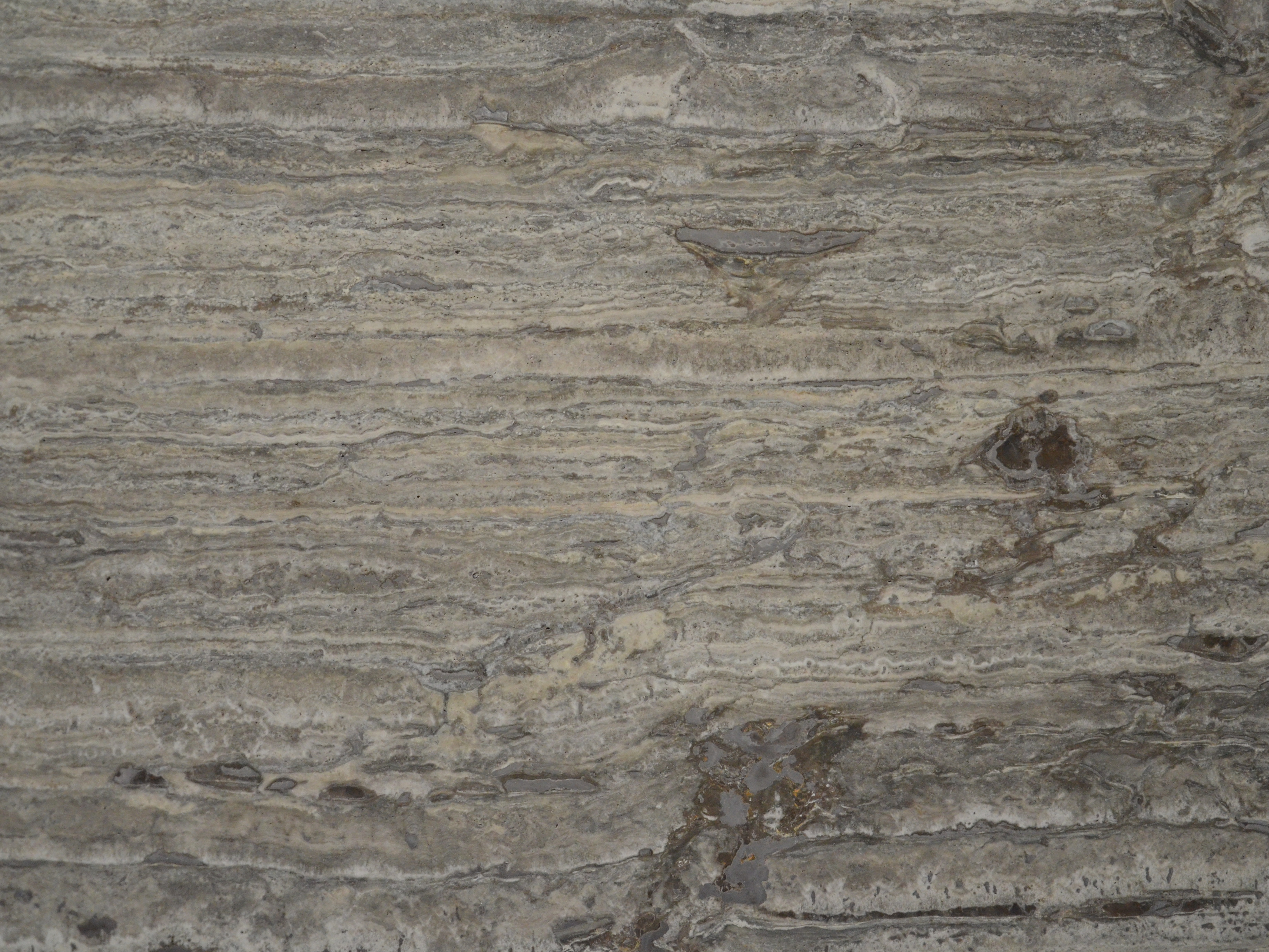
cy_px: 472
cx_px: 699
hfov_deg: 53.1
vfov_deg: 41.2
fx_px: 1267
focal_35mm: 35
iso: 2000
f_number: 3.8
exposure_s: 1/30
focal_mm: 21
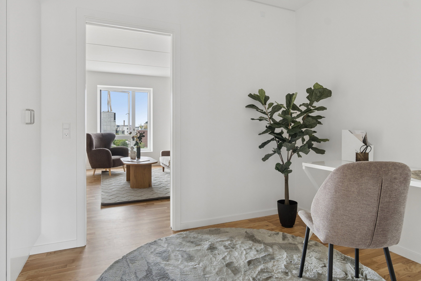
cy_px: 140
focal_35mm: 21
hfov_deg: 81.2
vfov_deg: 59.5
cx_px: 210
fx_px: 246
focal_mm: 14
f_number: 8
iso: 200
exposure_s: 1/20
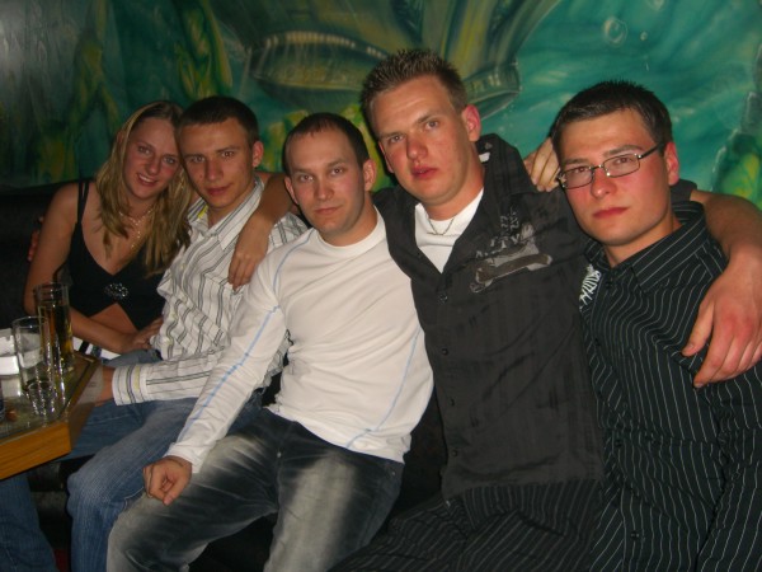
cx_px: 381
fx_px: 836
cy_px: 286
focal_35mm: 38
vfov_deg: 37.7
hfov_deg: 49.0
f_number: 2.8
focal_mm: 7.9
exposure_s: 1/60
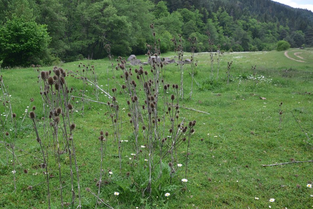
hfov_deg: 29.5
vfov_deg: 20.0
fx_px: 591
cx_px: 119
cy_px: 90
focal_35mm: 68
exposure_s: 1/125
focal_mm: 50
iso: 250
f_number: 7.1
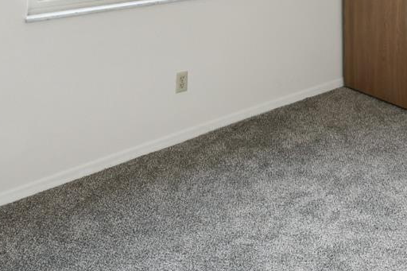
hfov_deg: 45.7
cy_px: -99
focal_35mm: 41
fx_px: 463
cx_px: 306
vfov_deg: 26.5
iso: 100
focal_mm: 14
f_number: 8
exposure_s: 1/13
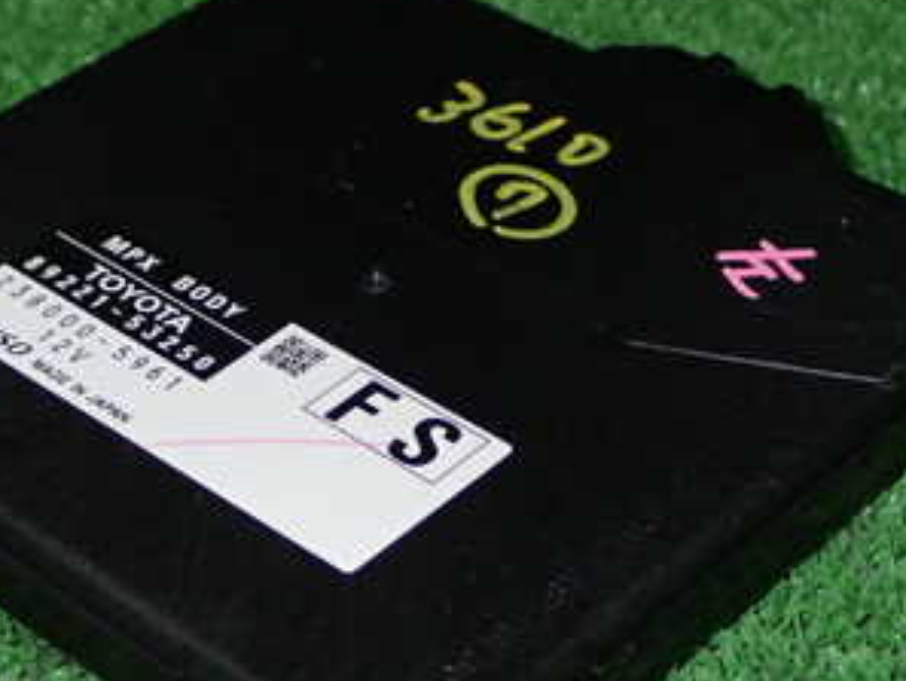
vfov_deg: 14.6
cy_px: 446
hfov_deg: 19.4
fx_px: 2645
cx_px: 293
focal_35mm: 101
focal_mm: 9.01
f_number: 9
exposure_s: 1/50
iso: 500
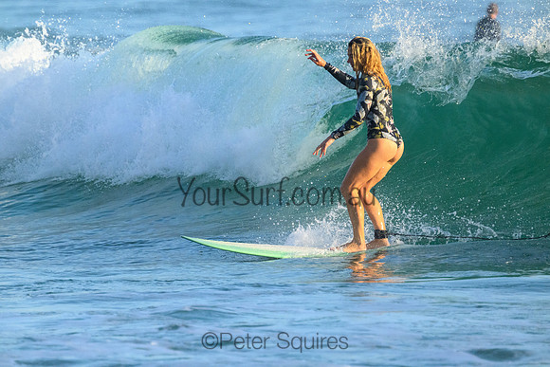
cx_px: 275
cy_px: 184
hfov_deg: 2.6
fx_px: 12225
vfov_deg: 1.7
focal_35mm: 800
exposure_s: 1/2000
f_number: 11
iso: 4500
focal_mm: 800
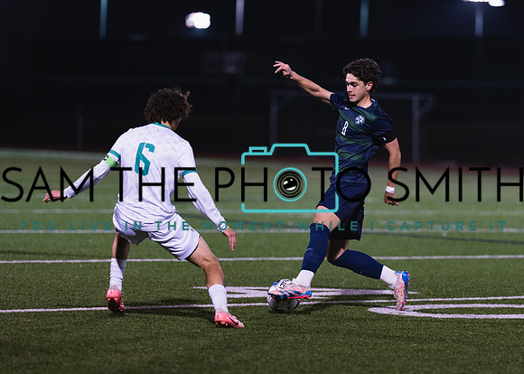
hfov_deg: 10.1
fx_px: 2954
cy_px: 194
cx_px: 333
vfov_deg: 7.2
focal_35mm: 199
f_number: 1.8
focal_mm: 135
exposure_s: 1/1000
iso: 1250
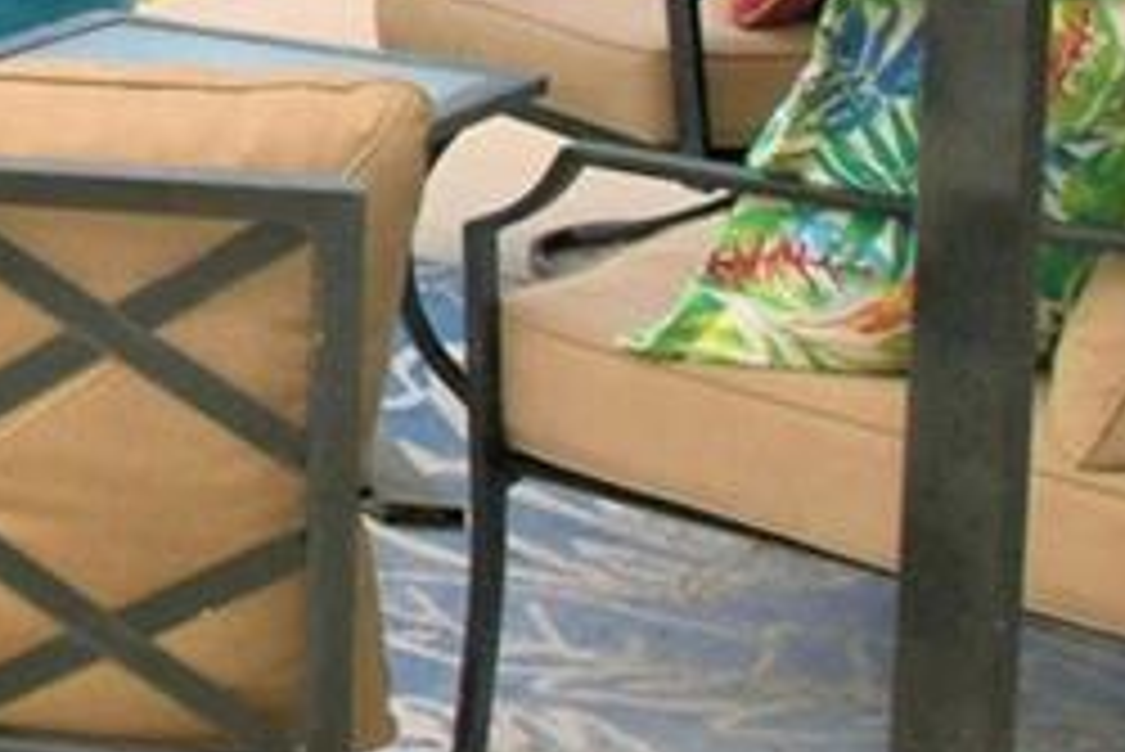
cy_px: -833
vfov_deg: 12.3
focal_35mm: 96
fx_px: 3002
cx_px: -1170
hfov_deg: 16.1
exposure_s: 1/250
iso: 100
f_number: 11
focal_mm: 10
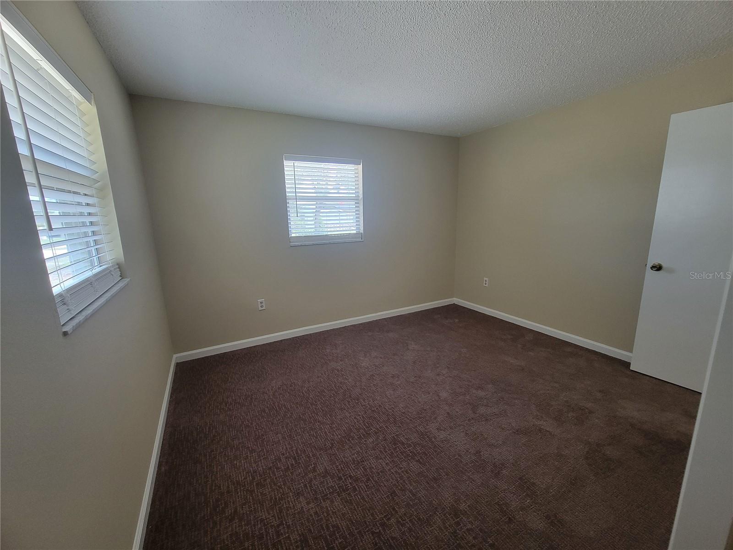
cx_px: 366
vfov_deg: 89.9
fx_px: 275
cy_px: 275
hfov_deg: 106.2
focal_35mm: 13
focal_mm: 2.2
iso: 250
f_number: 2.2
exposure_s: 1/60
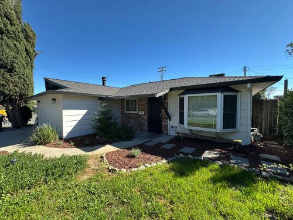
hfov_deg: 102.1
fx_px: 119
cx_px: 146
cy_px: 110
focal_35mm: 14
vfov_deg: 85.7
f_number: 2.2
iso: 40
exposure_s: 1/640
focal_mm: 2.22
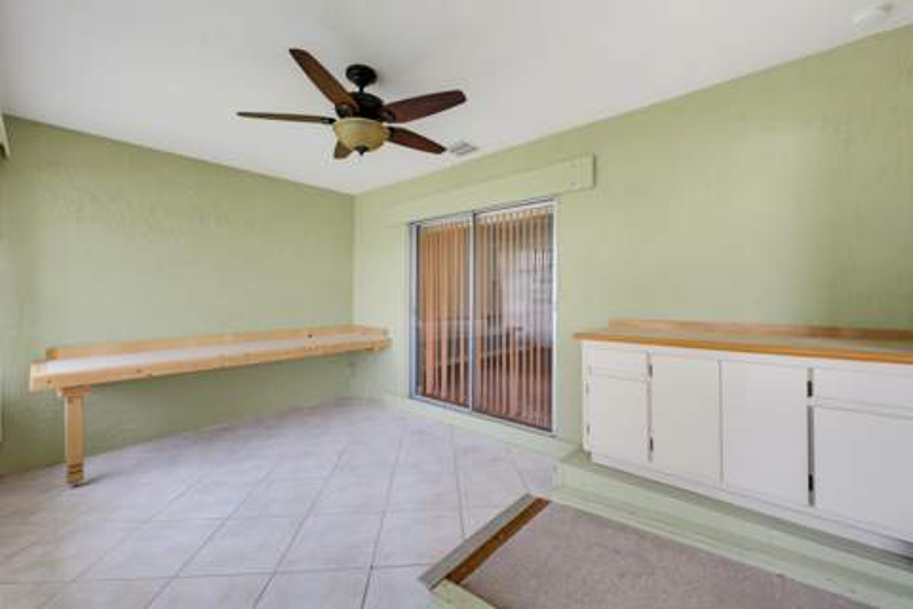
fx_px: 378
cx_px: 456
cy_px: 304
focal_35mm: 15
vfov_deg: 77.7
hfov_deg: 100.8
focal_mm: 14.9
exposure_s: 1/6
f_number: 5
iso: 125
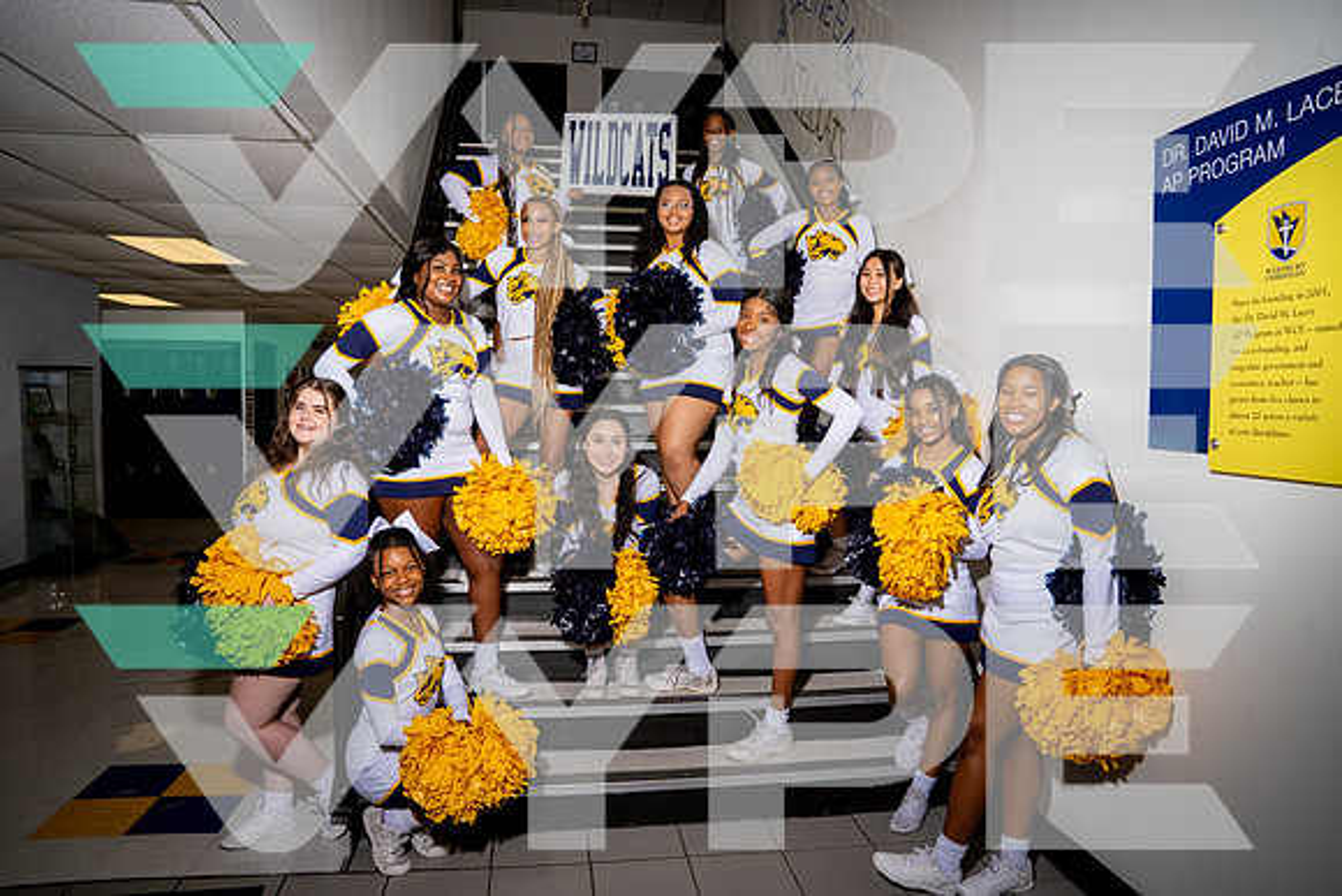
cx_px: 671
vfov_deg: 53.2
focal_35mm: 24
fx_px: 895
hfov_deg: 73.7
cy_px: 448
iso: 250
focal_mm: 24
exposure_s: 1/250
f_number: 10
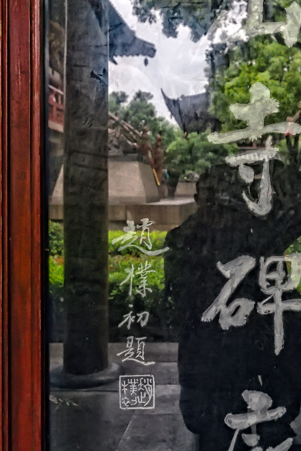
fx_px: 477
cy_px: 168
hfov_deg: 33.8
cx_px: 248
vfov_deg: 50.2
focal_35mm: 38
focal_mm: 22
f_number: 6.3
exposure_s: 1/100
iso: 400
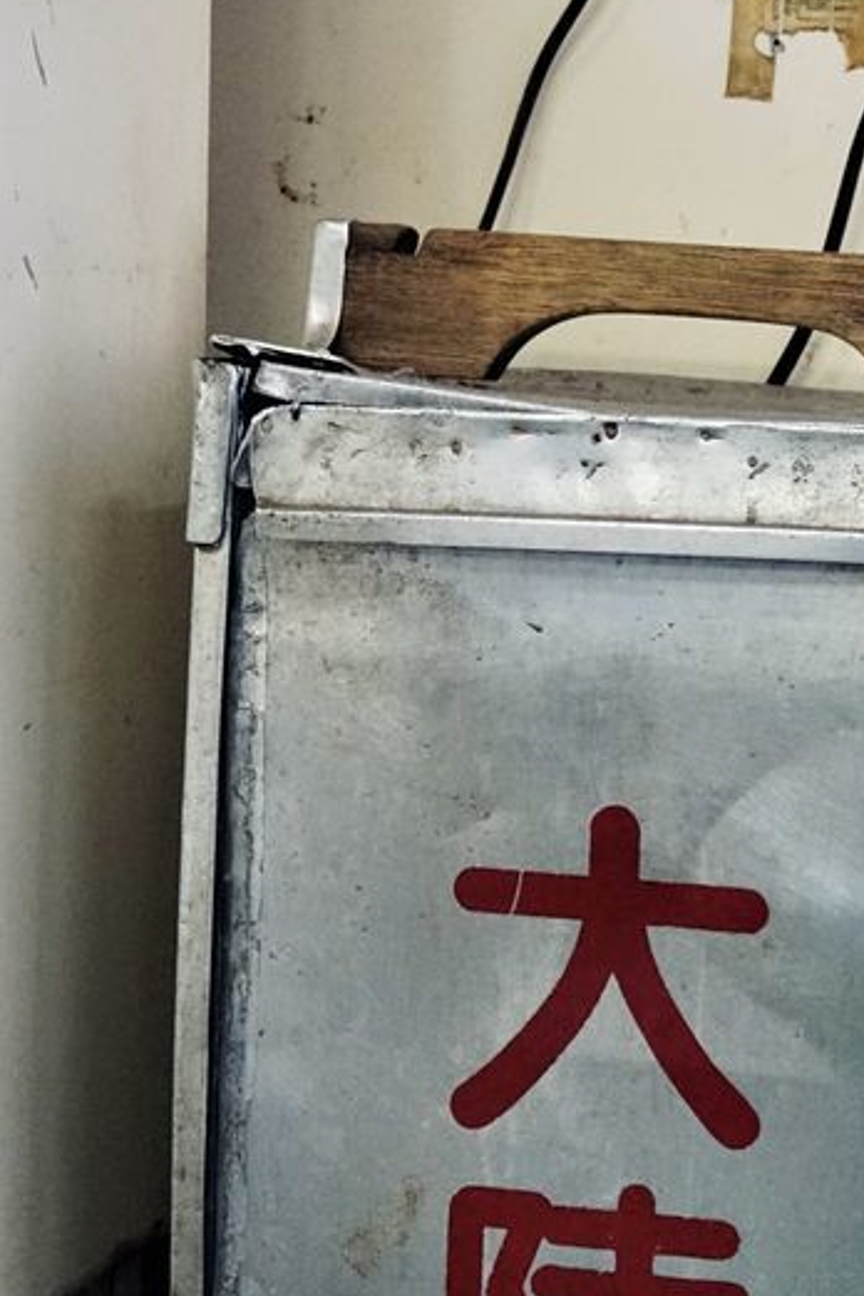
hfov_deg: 14.6
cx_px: 695
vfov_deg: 21.6
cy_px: 1018
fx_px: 3353
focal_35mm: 93
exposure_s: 1/125
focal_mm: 27
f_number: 4.5
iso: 3200
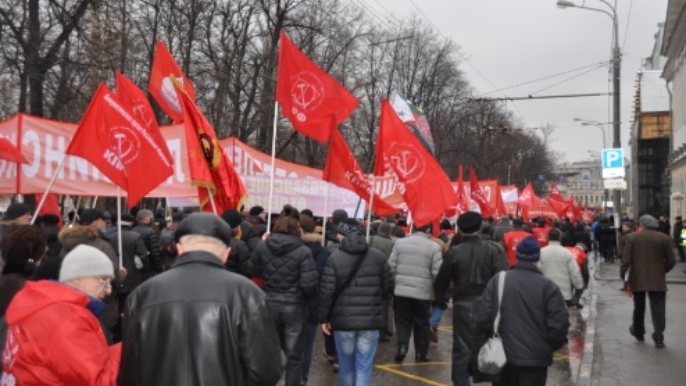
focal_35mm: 51
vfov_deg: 23.5
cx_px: 347
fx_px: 928
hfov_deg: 40.6
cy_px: 158
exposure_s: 1/200
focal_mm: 32
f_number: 4
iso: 200
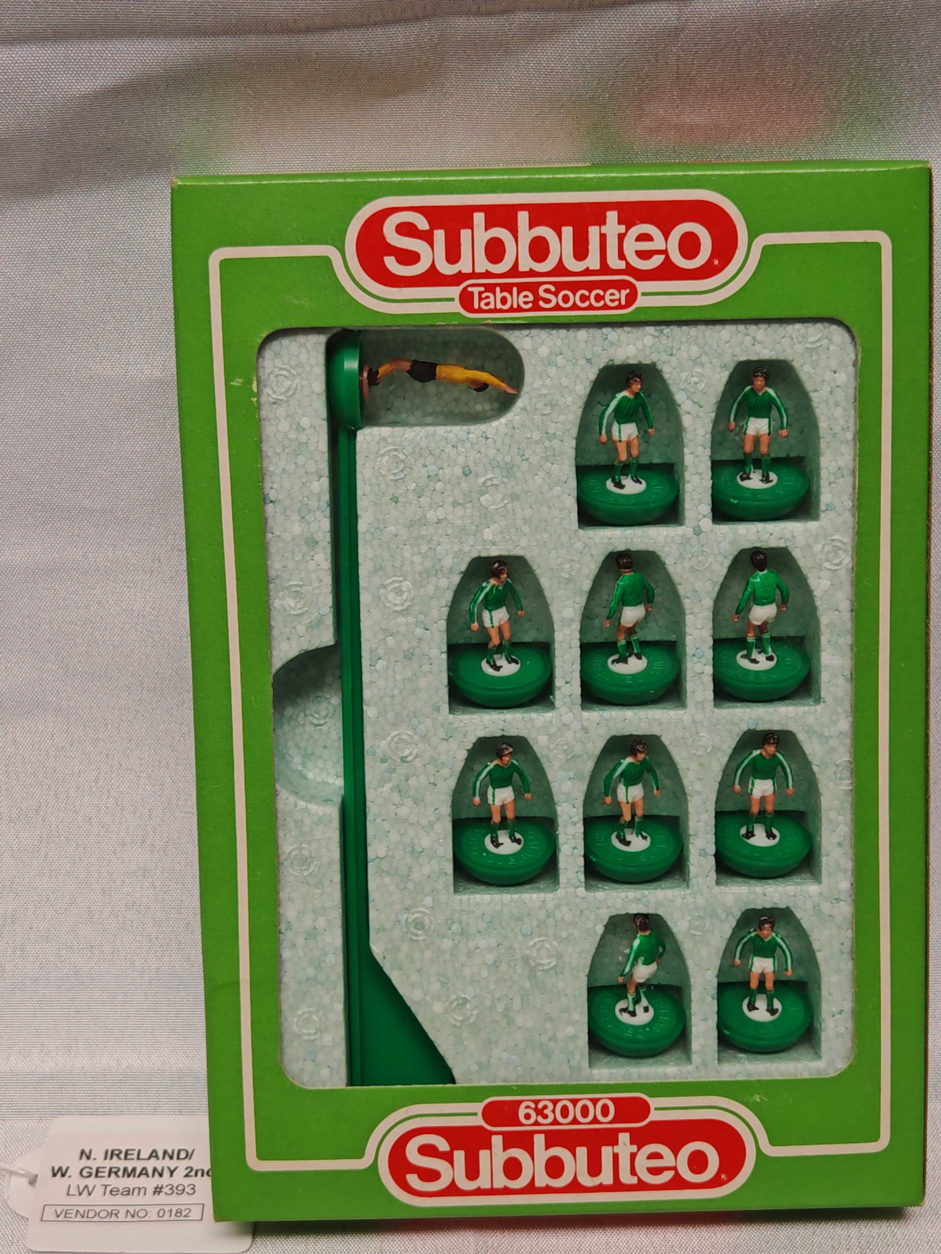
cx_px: 470
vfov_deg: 35.5
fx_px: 1957
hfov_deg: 27.0
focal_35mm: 54
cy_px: 627
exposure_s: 1/220
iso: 50
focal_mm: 6.67
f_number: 1.9
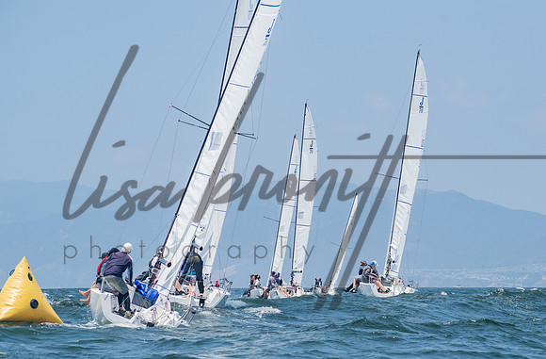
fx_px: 2530
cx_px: 305
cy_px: 200
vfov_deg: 8.1
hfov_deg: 12.3
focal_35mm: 168
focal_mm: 98
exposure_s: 1/1250
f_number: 8
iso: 400
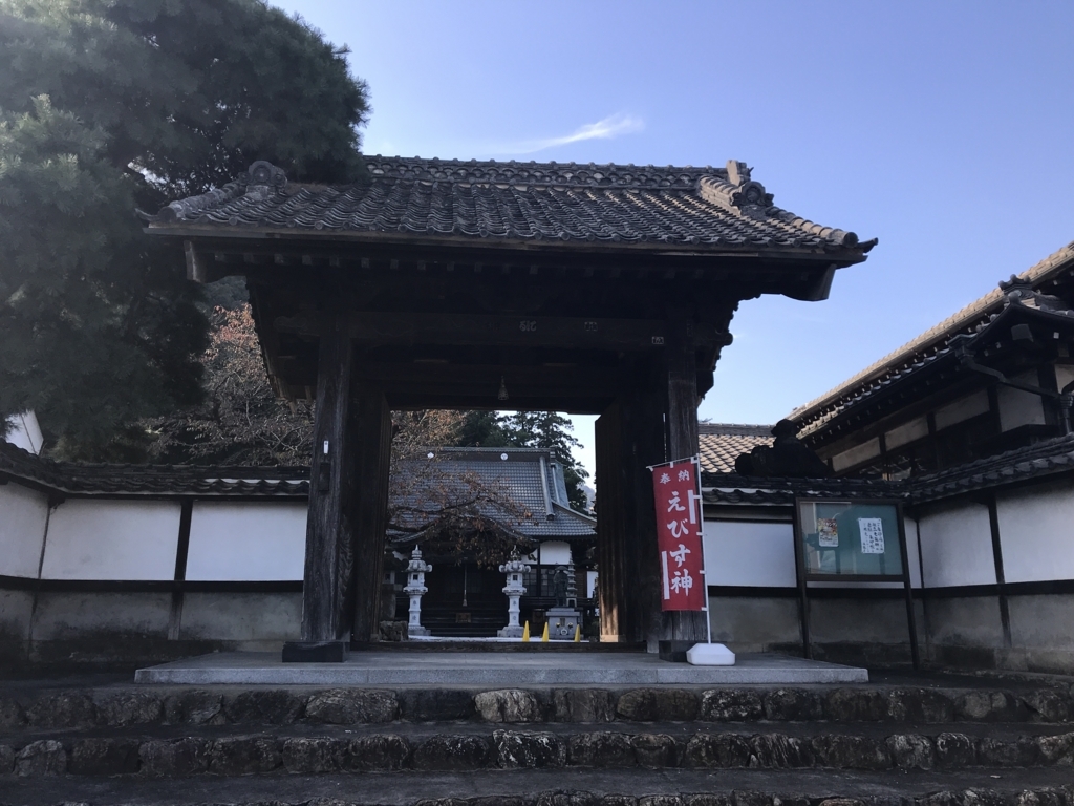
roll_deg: -0.4
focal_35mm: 28
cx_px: 537
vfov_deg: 49.7
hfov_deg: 63.4
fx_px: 869
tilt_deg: +16.2
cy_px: 403
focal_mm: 3.99
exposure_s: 1/626
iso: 20
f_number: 1.8
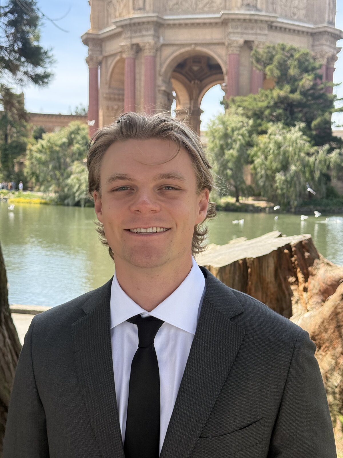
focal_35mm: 48
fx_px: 634
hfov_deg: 30.3
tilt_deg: -6.5
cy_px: 229
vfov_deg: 39.7
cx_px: 172
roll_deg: -1.6
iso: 80
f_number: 1.78
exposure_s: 1/951
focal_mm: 6.76
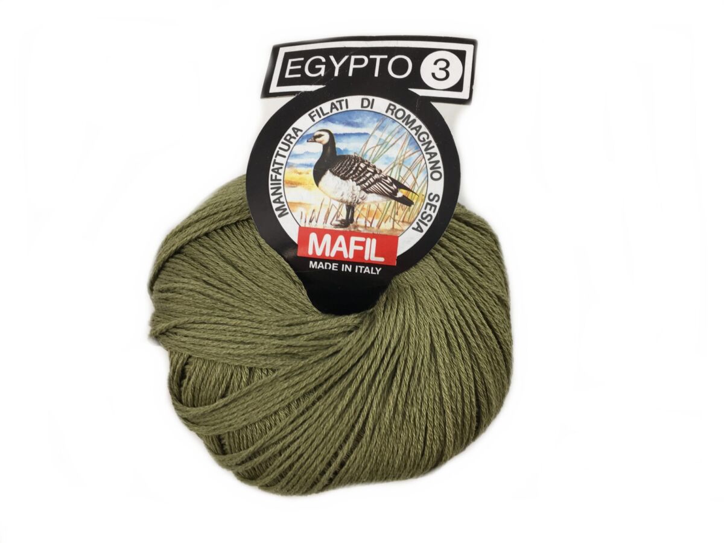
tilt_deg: -71.7
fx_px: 607
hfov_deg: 61.7
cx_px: 362
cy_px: 272
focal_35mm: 29
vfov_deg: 48.2
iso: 32
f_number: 2.2
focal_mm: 4.15
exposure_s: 1/50
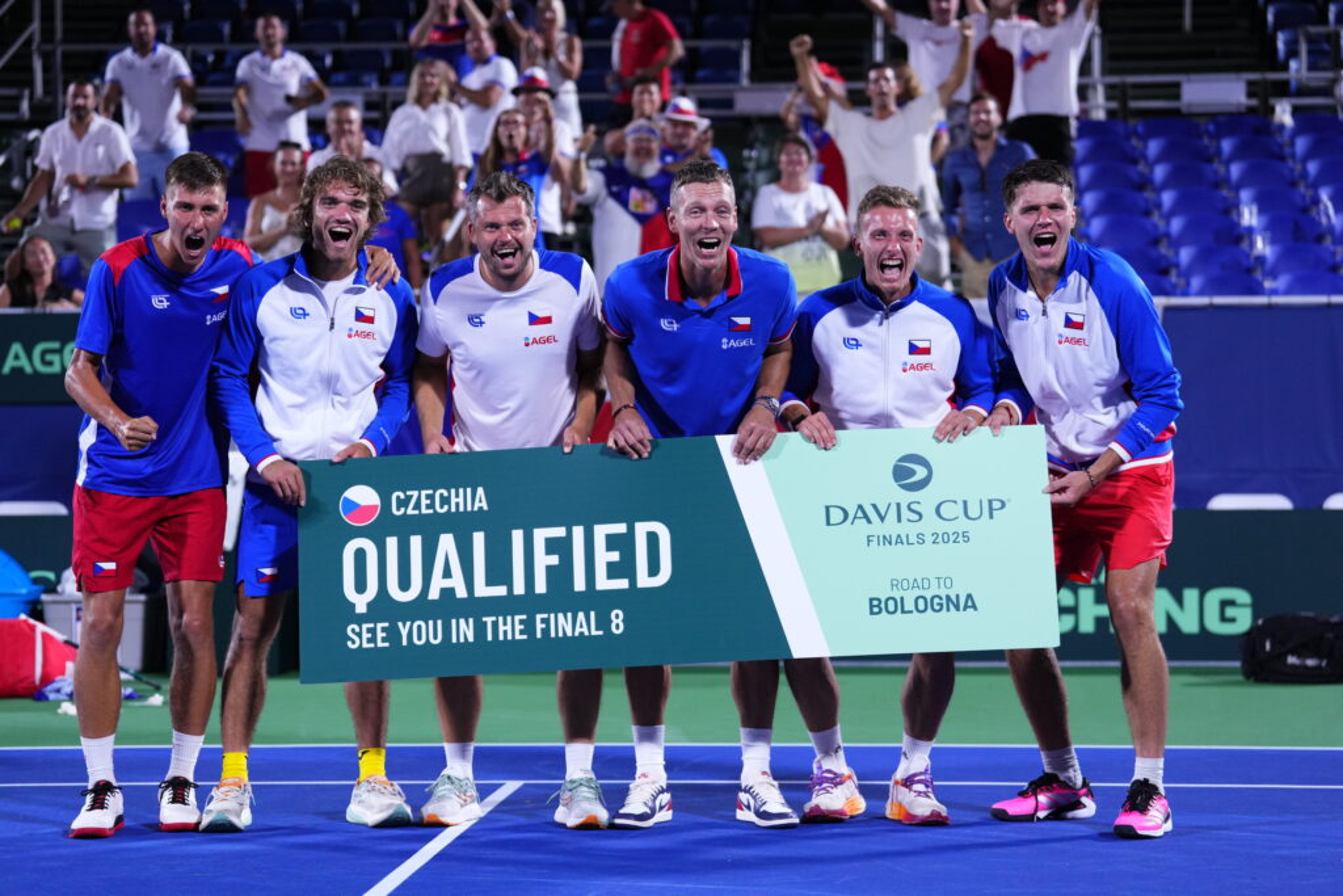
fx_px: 3283
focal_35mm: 88
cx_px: 672
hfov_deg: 23.1
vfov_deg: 15.5
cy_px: 448
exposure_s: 1/1250
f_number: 2.8
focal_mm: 88
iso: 2000
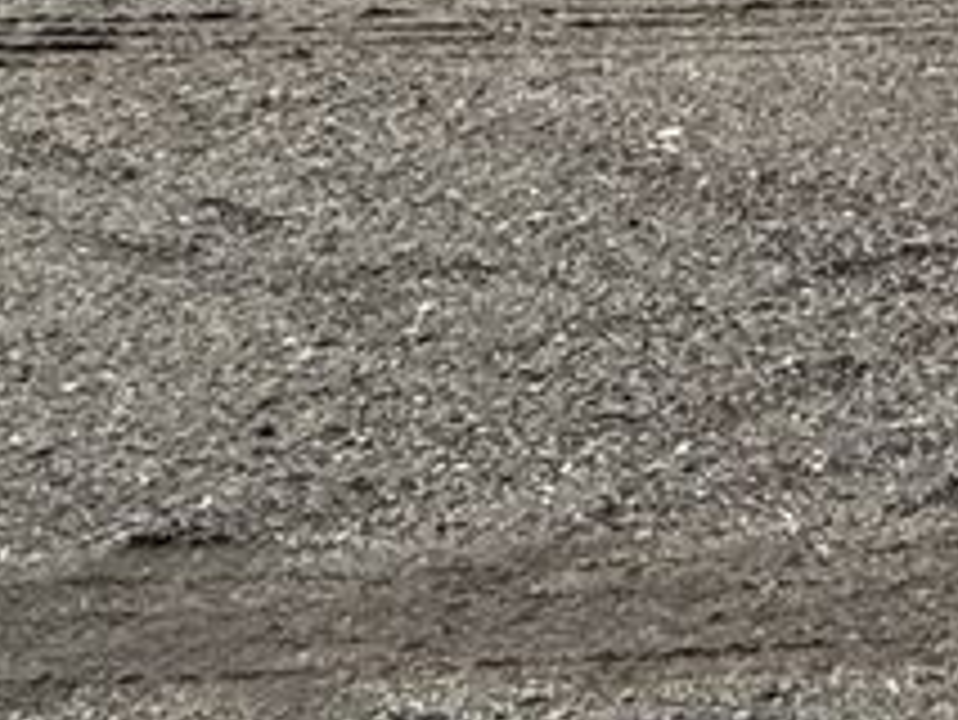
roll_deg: -0.5
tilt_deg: +0.7
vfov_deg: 11.1
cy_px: -1184
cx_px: 2771
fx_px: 2908
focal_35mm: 105
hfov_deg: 11.7
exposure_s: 1/1745
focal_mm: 2.22
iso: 64
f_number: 2.2
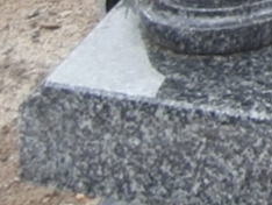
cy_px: -345
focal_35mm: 164
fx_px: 1290
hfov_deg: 9.0
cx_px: 893
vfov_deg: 8.1
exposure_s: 1/40
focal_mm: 4.2
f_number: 3
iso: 100
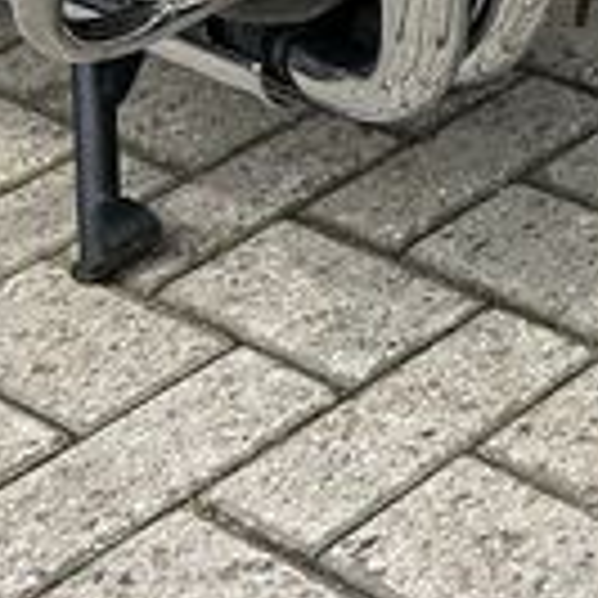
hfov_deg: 12.9
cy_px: -9
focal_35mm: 111
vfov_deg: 15.4
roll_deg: +2.9
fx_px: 2169
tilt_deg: -26.4
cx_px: 1313
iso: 50
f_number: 1.5
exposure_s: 1/2165
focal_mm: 5.7
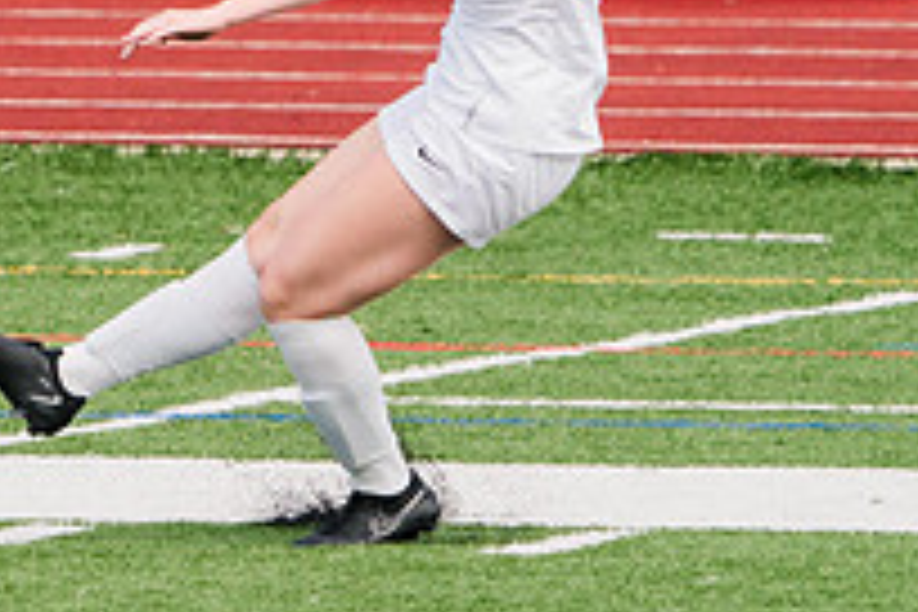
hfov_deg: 1.0
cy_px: -74
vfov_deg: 0.7
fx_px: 51251
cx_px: -241
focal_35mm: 2010
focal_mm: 600
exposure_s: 1/1600
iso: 640
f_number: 6.3
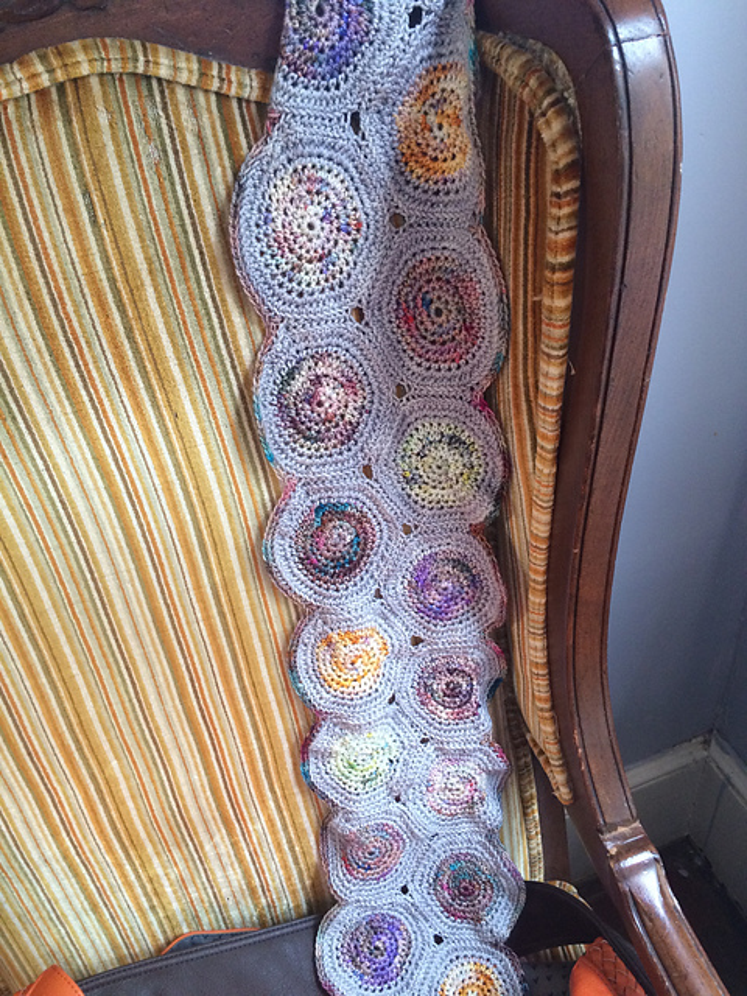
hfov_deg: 48.2
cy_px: 498
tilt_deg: -41.3
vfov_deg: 61.7
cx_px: 374
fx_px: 834
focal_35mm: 29
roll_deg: +8.2
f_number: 2.2
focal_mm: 4.15
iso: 160
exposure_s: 1/30
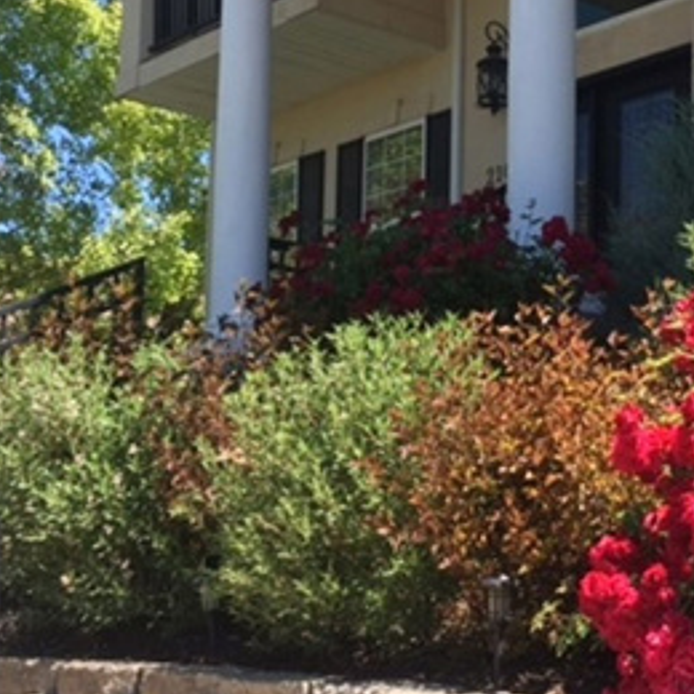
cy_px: 355
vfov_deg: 27.3
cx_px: 601
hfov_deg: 26.5
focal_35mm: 63
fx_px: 1429
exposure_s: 1/398
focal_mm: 4.15
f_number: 2.2
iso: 25
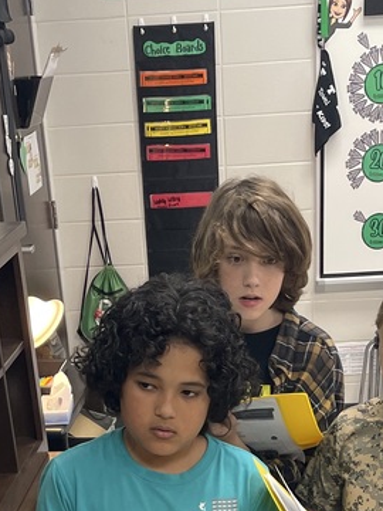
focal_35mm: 74
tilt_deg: -31.3
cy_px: 710
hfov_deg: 19.9
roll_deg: +4.6
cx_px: 189
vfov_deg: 22.7
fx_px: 1092
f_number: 1.6
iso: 64
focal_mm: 4.2
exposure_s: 1/60
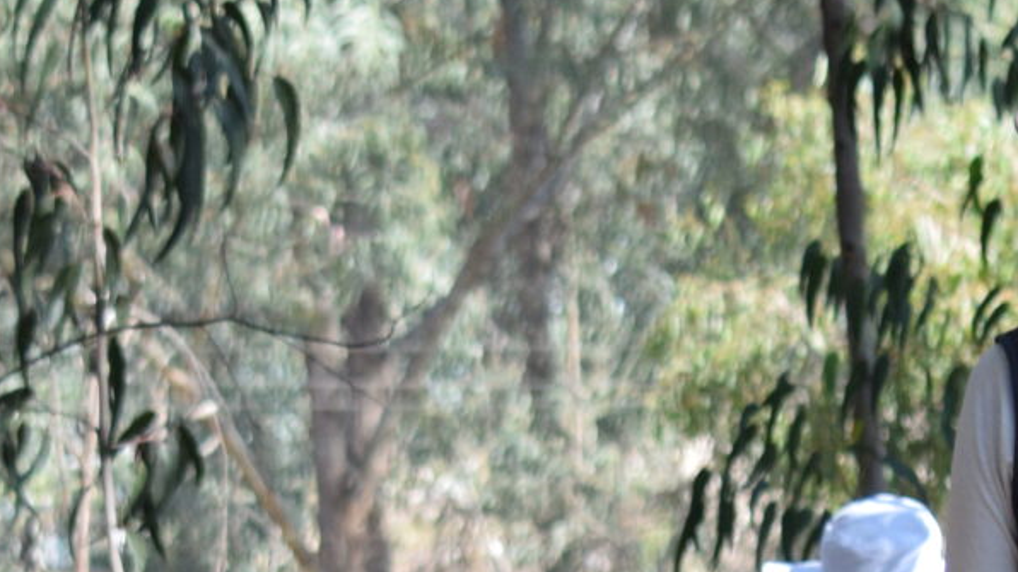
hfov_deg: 5.8
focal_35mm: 371
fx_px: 10019
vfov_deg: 3.2
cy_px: 1315
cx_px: 838
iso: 500
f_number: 4.5
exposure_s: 1/1000
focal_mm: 55
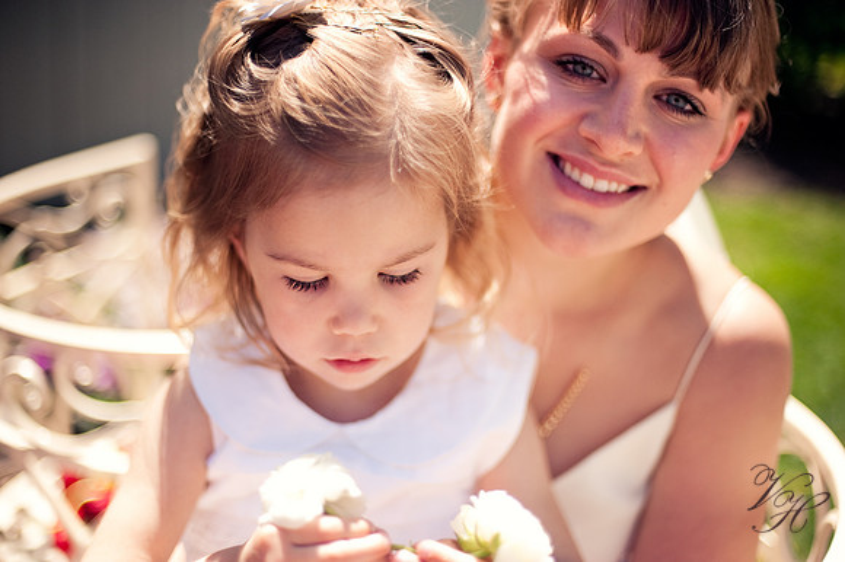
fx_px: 1173
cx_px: 422
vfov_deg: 27.0
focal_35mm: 50
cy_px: 281
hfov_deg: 39.6
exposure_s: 1/8000
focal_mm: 50
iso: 200
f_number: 1.4
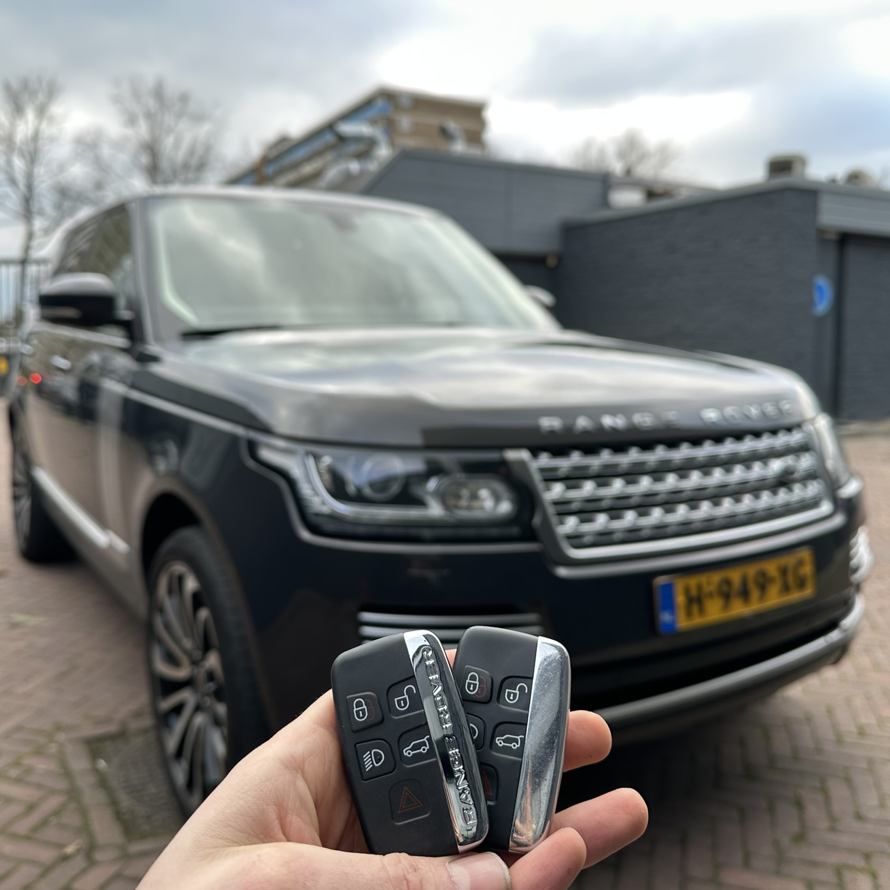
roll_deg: -0.6
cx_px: 437
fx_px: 844
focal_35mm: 29
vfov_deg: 55.6
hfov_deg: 55.6
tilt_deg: -3.1
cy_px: 410
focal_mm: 6.86
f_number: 1.78
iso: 80
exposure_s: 1/205
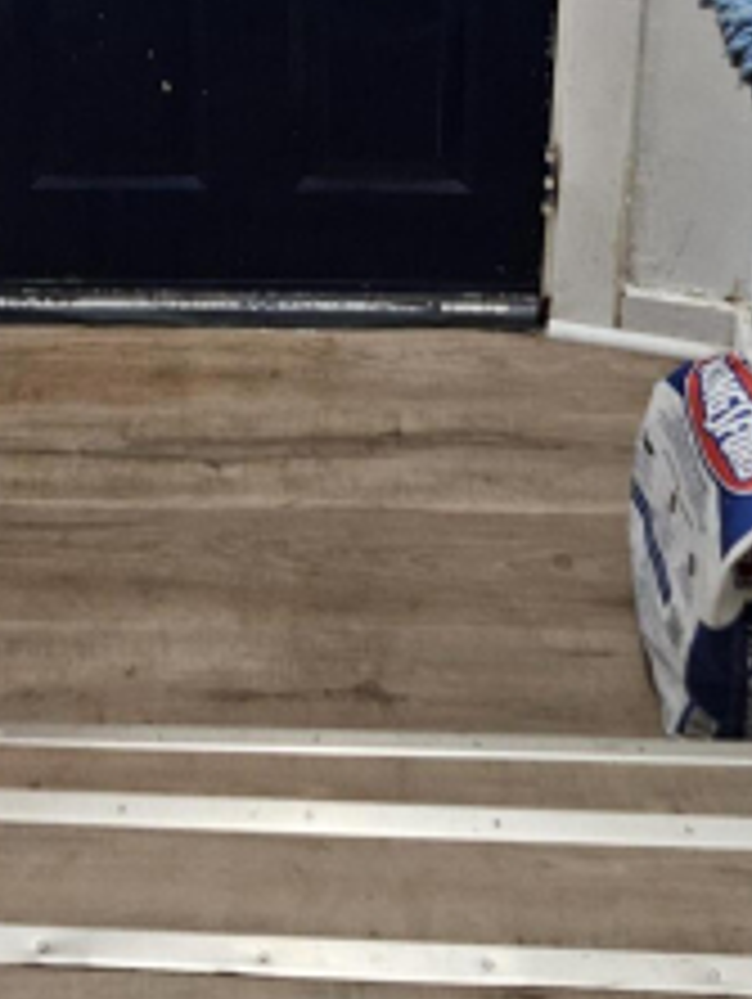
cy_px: 2
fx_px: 1995
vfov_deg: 26.6
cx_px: 266
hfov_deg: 21.3
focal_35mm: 69
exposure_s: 1/24
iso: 640
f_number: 1.8
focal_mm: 5.4
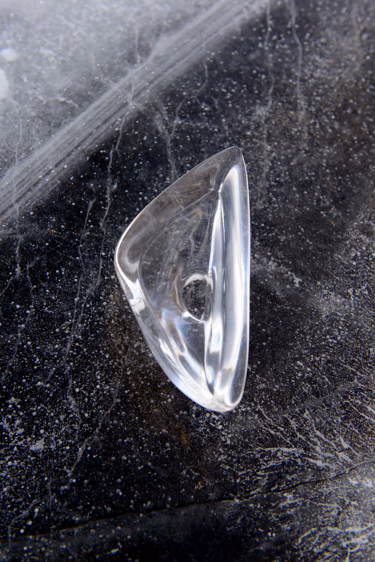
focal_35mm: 45
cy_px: 281
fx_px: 703
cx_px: 188
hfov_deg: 29.9
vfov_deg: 43.6
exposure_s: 1/640
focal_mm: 45
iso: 400
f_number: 5
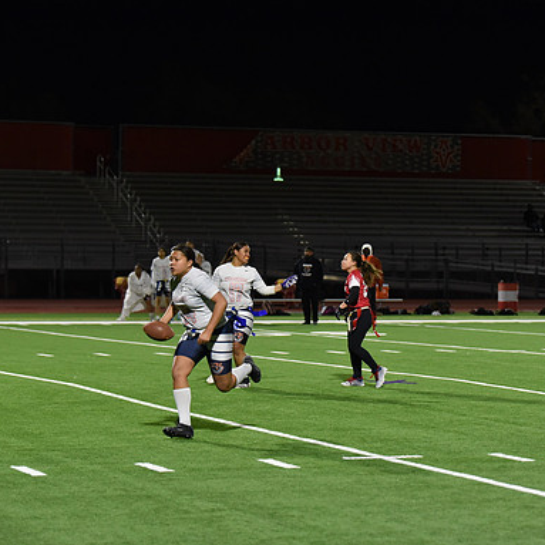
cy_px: 272
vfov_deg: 13.8
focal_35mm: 126
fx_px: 2244
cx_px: 330
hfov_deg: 13.8
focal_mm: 98
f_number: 2.8
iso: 3200
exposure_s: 1/640
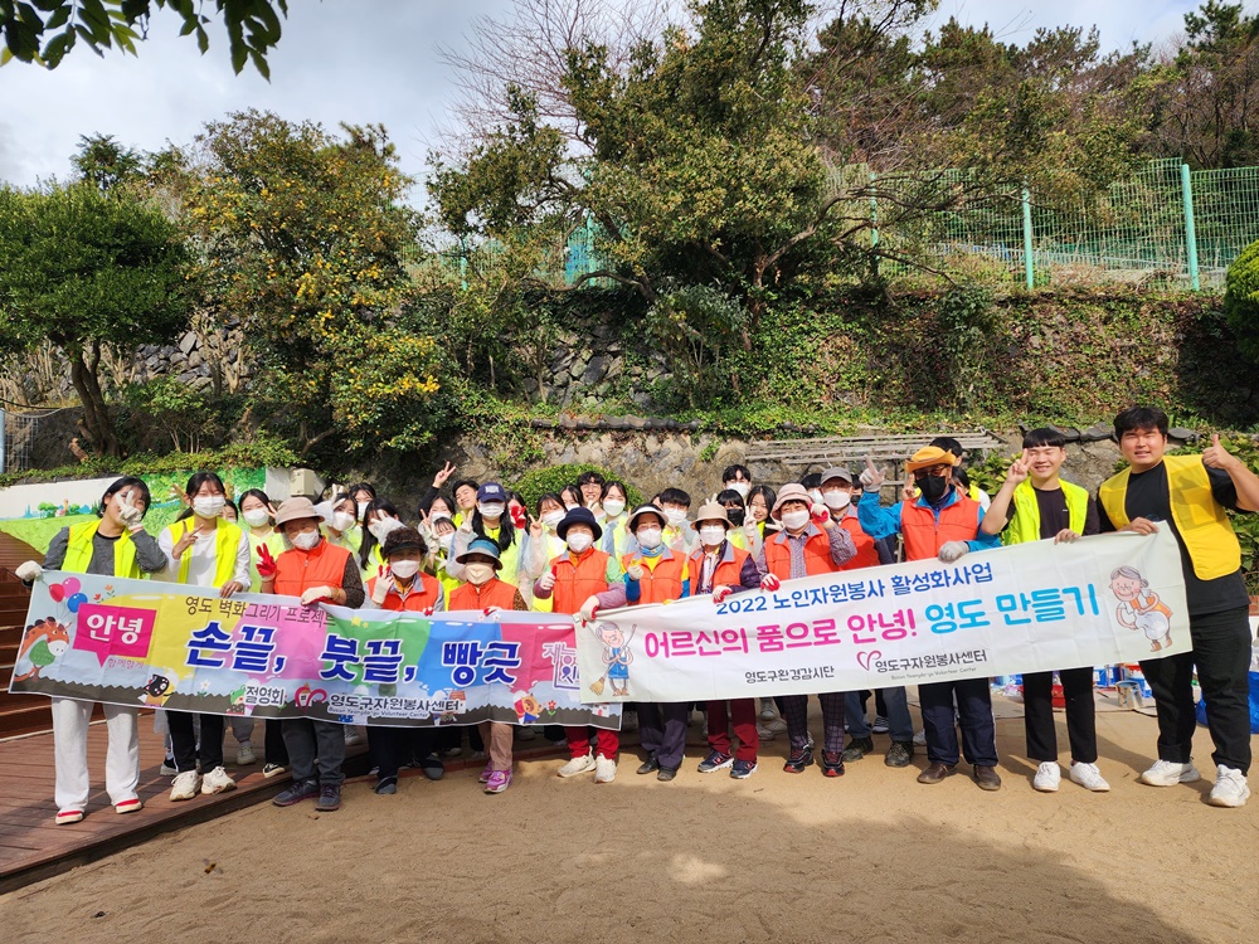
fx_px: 837
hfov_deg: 73.9
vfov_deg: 58.9
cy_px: 472
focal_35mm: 23
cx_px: 630
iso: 12
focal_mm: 6.4
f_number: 1.8
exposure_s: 1/864
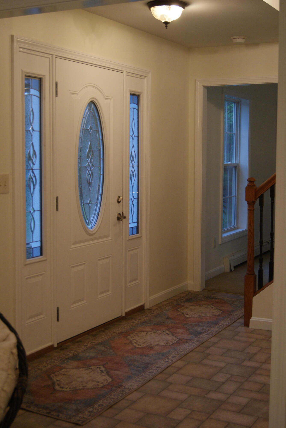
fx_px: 624
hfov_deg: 25.8
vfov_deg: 37.8
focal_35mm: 52
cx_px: 143
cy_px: 214
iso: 400
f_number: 4.5
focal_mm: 35
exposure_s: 1/25
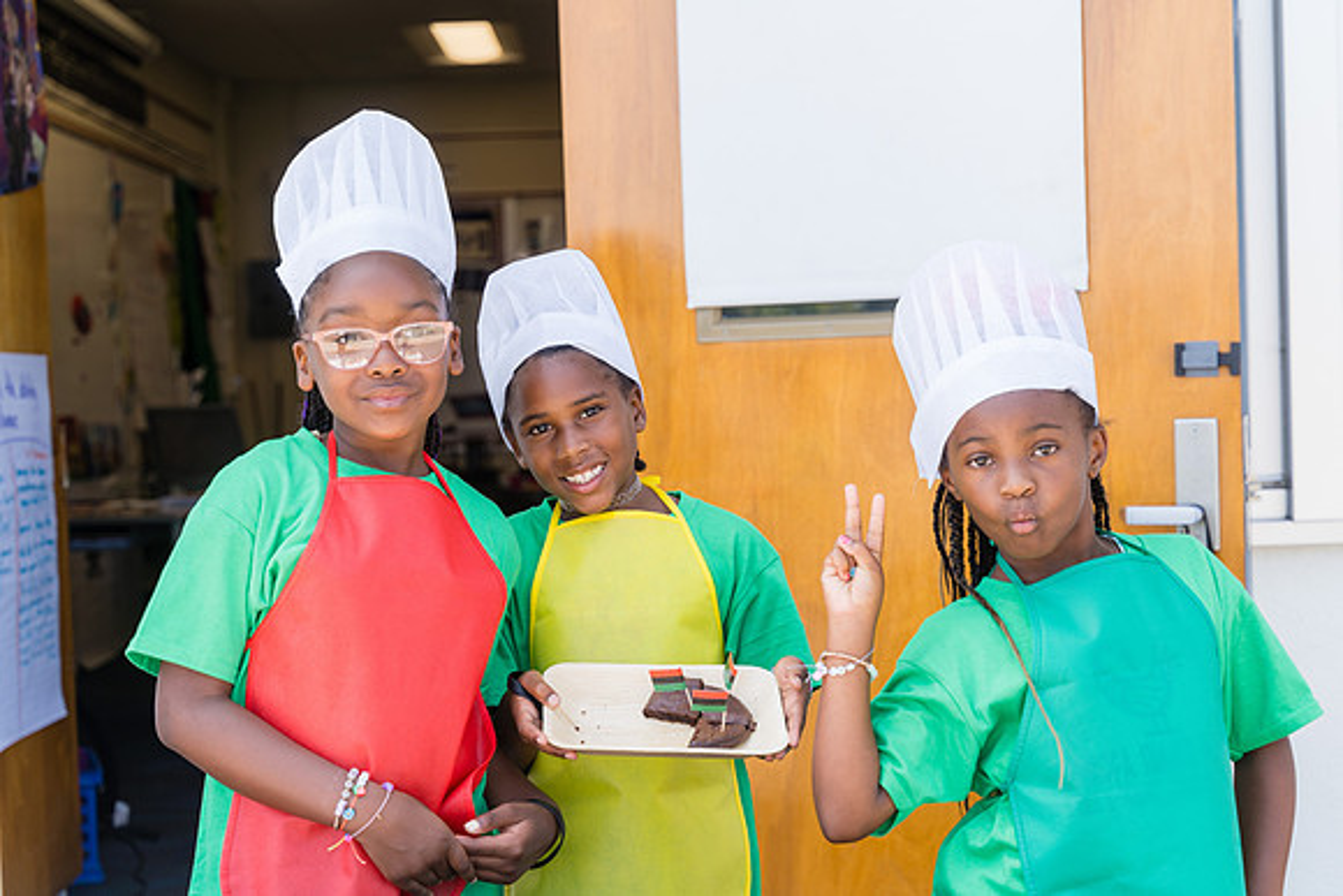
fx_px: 2052
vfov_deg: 24.6
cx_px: 672
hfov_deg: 36.2
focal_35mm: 55
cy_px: 448
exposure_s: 1/200
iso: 100
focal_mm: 55
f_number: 4
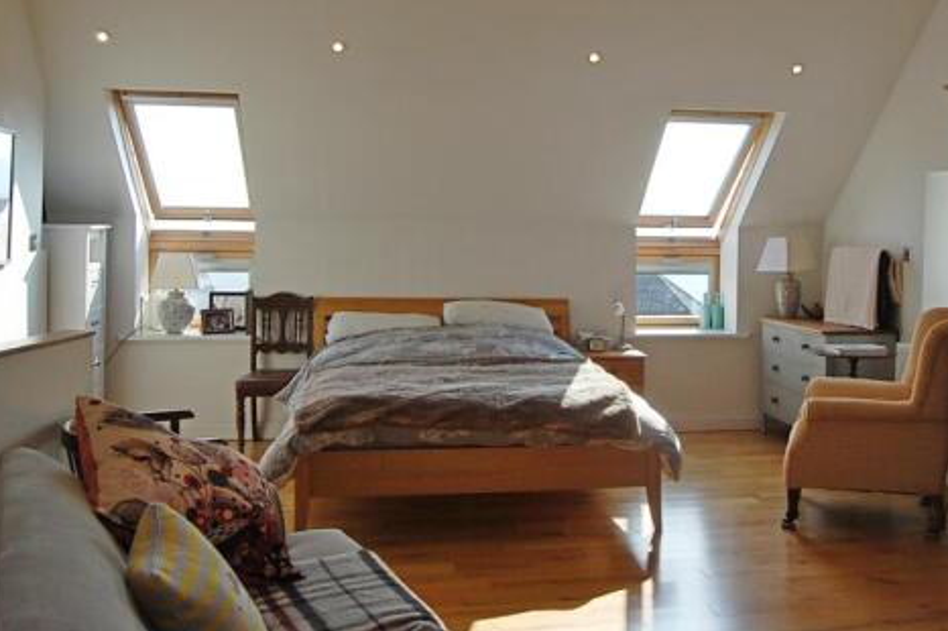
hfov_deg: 50.2
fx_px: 1000
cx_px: 590
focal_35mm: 38
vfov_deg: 34.8
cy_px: 230
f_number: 7.1
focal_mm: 18
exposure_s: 1/200
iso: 200
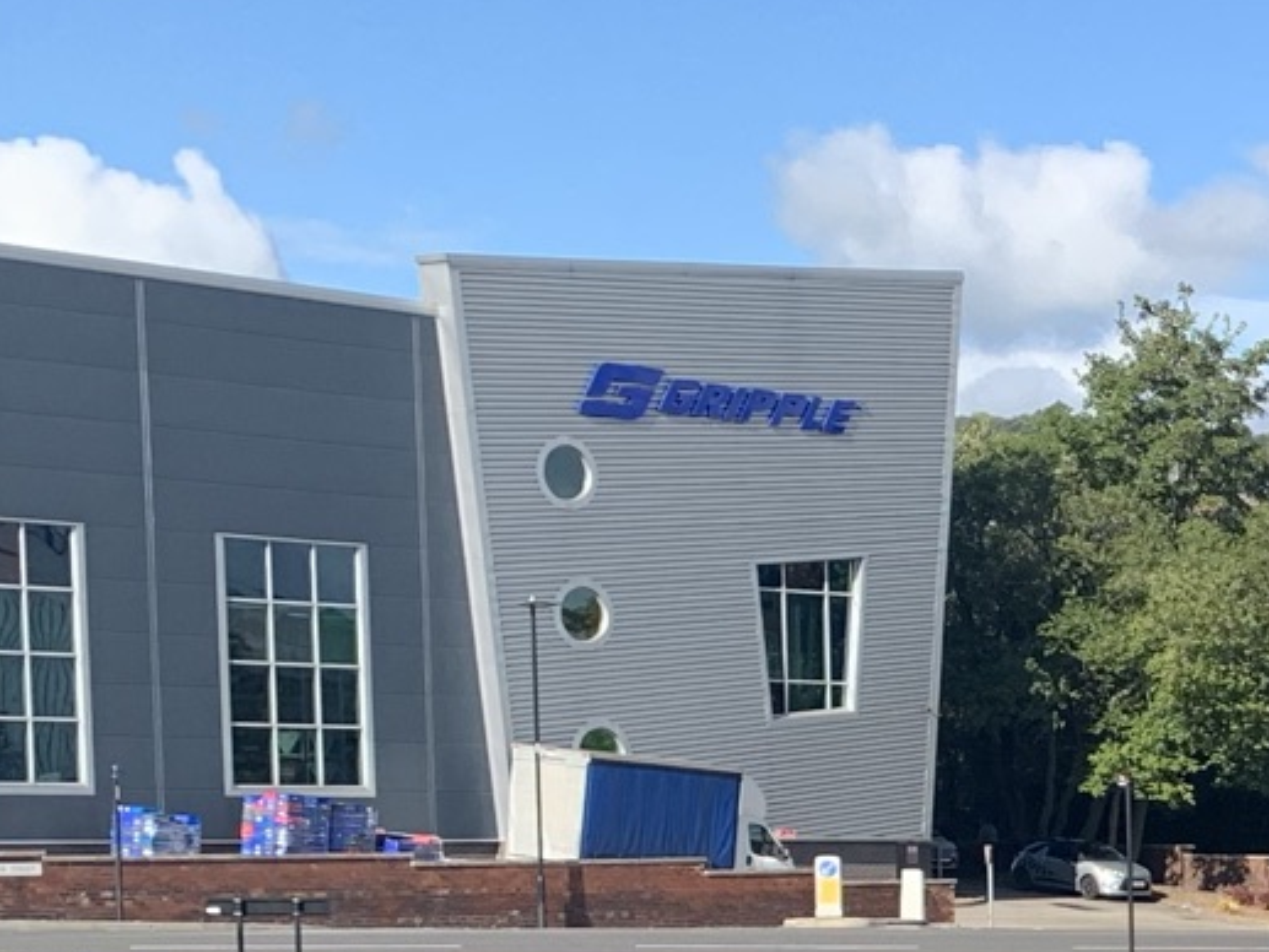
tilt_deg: -4.9
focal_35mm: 103
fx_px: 3777
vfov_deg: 14.0
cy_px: 1102
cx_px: 2251
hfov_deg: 16.2
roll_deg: -1.8
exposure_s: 1/1054
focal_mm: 4.25
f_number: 1.8
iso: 25
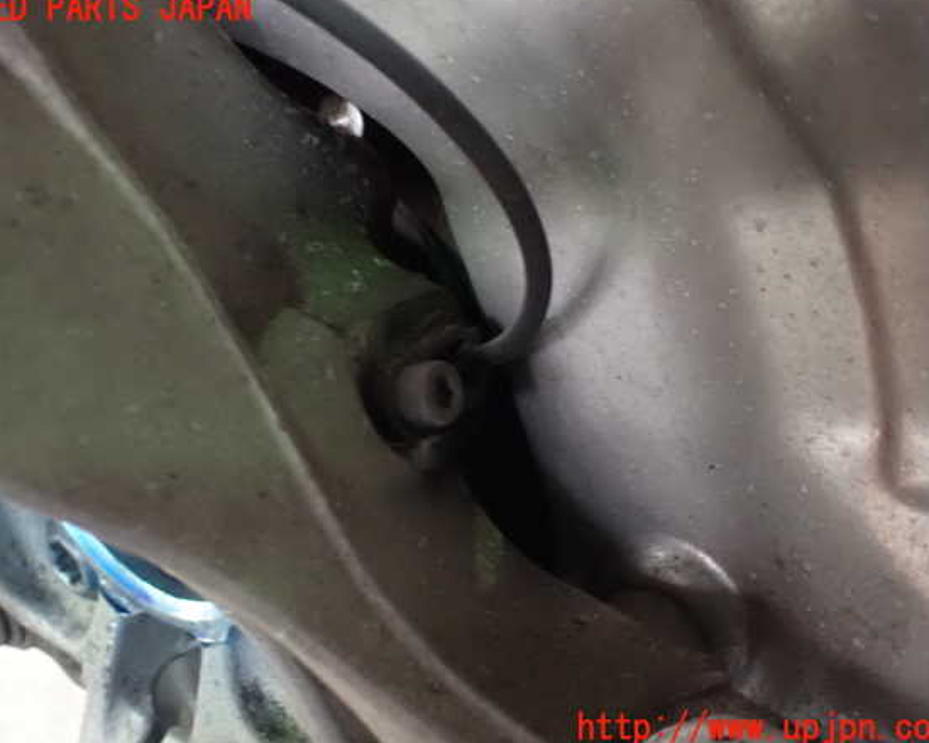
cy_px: 369
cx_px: 452
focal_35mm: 32
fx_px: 880
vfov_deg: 45.8
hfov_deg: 55.7
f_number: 2.3
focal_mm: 5.4
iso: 1600
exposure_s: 1/25
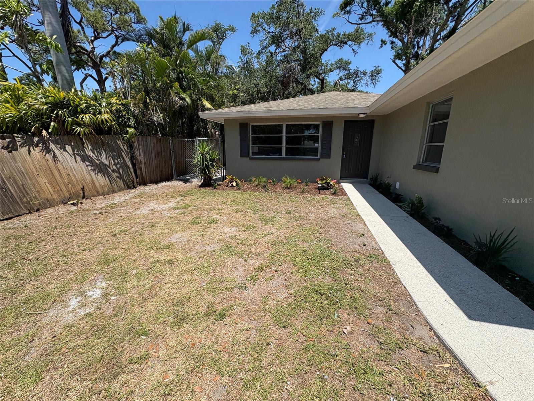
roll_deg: +0.8
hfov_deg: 102.1
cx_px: 267
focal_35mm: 14
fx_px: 216
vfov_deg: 85.7
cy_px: 200
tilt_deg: -10.7
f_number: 2.2
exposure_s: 1/1789
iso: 50
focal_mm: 2.22
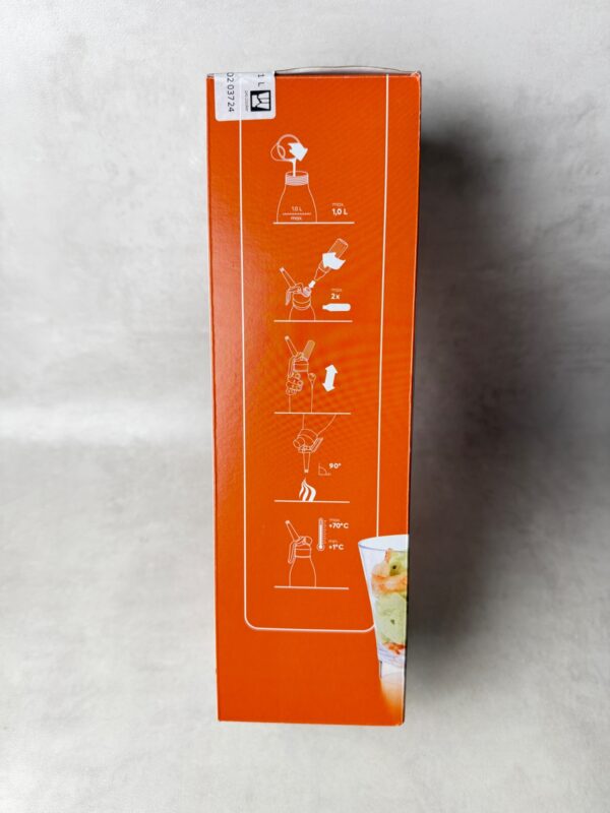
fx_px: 564
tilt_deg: -46.5
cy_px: 406
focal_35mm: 24
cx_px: 305
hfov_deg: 56.8
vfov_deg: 71.6
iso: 160
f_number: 1.78
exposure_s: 1/100
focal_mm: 6.76
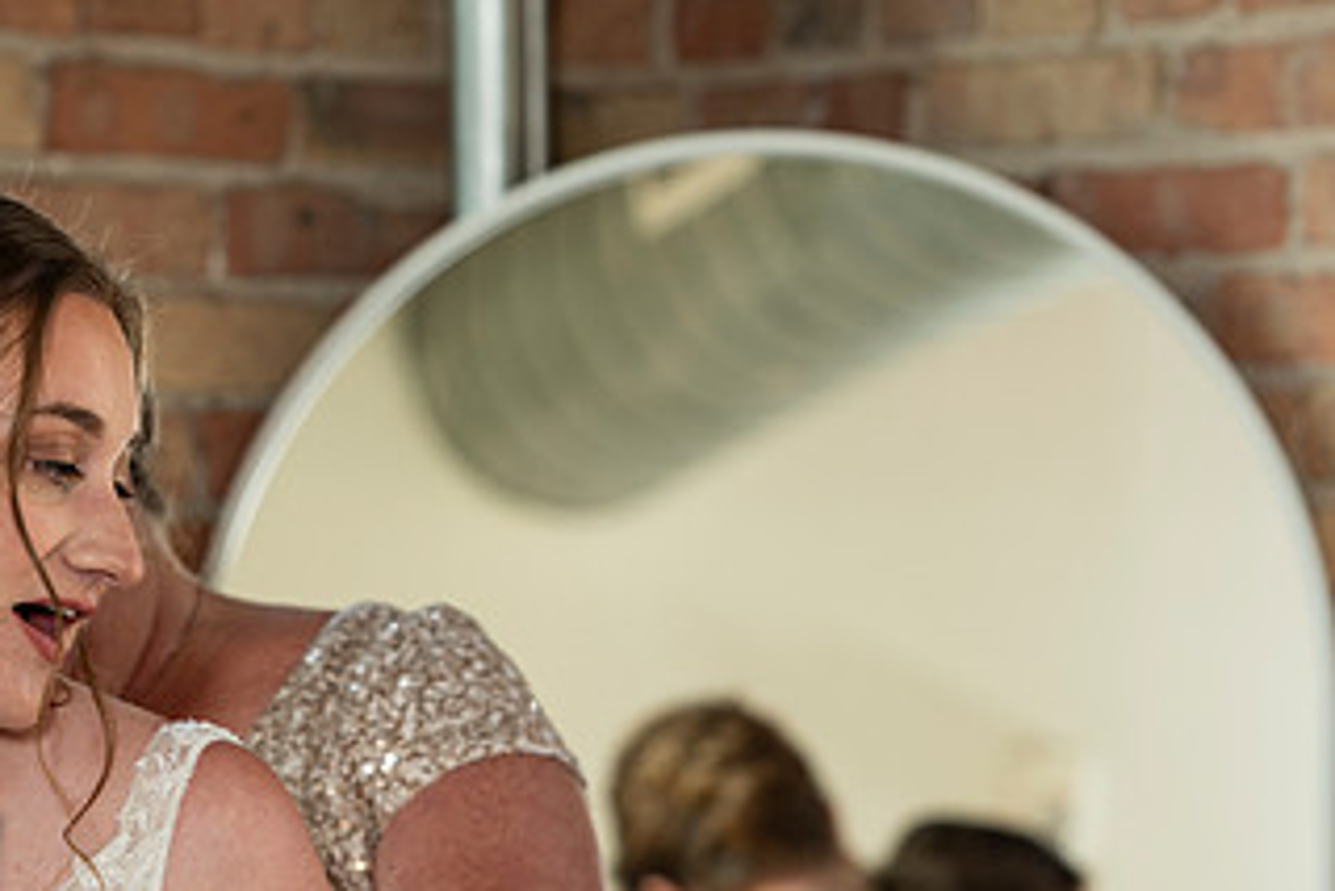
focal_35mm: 211
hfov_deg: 9.7
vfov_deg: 6.5
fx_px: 7828
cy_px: 734
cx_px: 372
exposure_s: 1/125
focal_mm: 116
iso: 200
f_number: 4
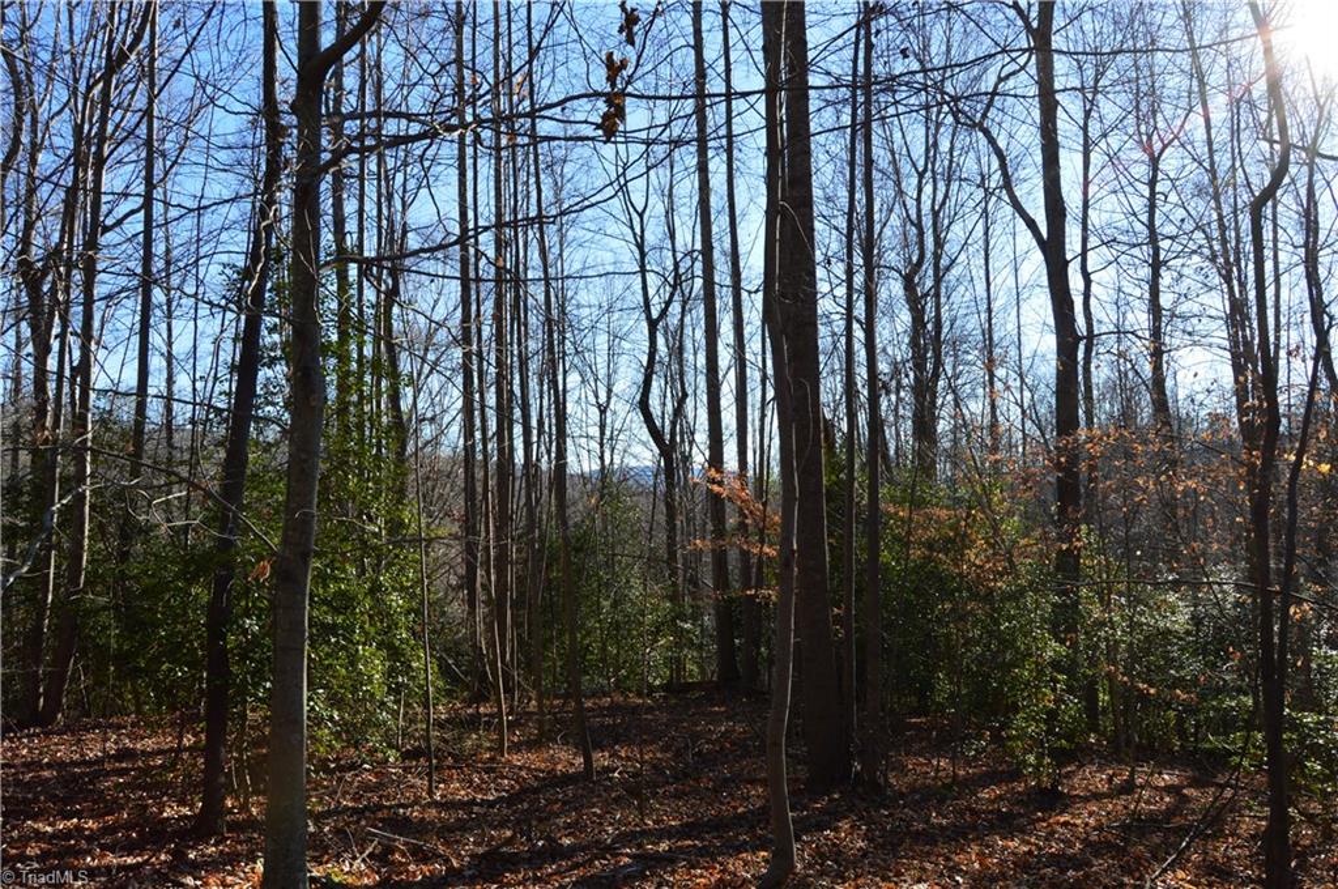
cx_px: 669
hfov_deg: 67.4
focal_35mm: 27
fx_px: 1002
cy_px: 444
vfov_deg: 47.8
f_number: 10
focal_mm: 18
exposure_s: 1/250
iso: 400
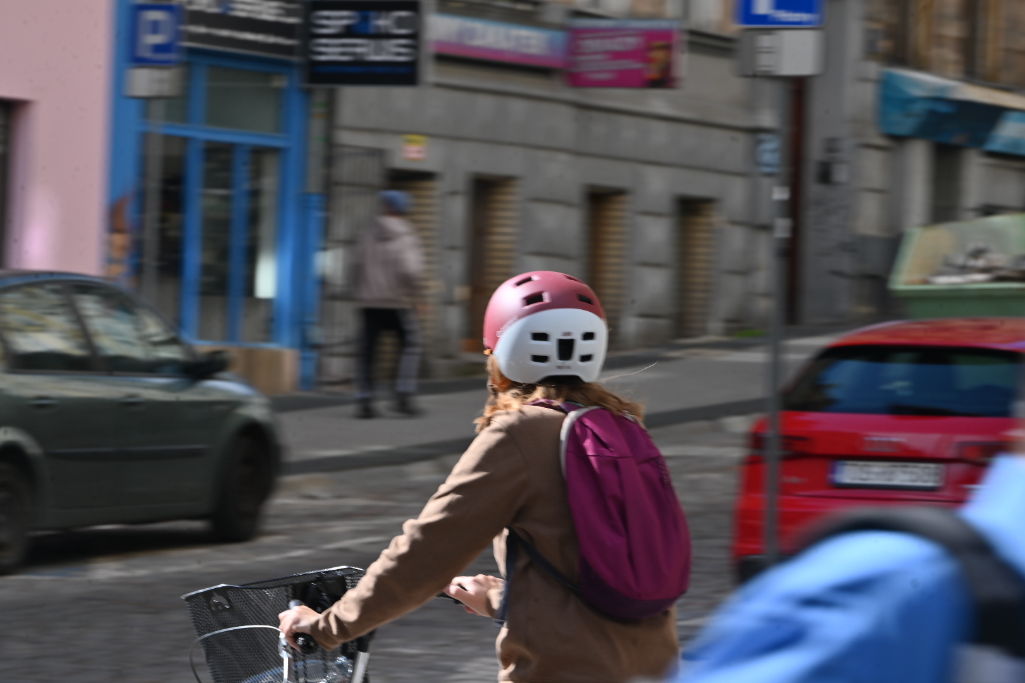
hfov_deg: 11.4
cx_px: 512
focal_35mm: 180
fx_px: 5125
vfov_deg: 7.6
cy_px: 342
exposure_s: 1/80
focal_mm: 180
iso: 100
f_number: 16
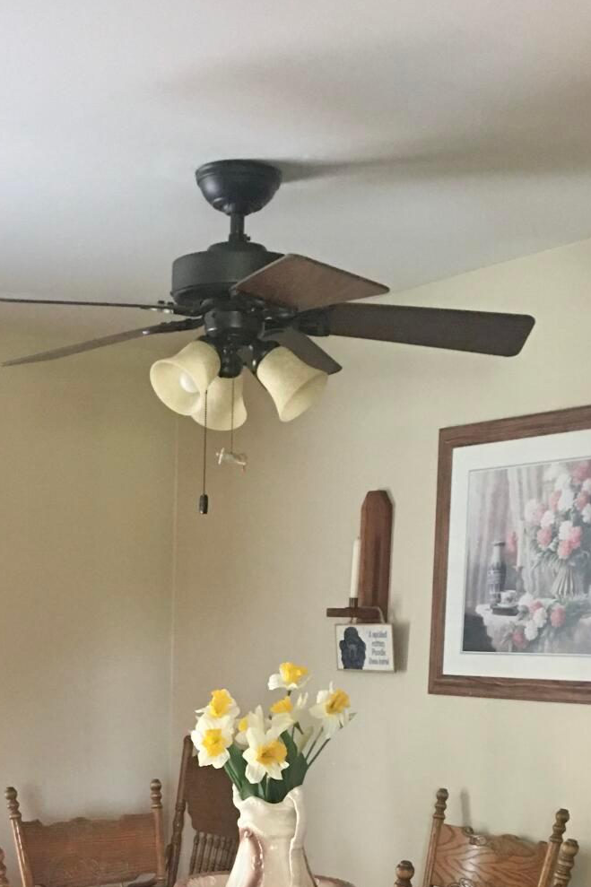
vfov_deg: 30.6
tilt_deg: -8.6
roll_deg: -1.9
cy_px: 878
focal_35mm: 61
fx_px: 1503
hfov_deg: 22.1
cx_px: 177
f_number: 2.2
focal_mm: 4.15
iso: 100
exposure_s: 1/10
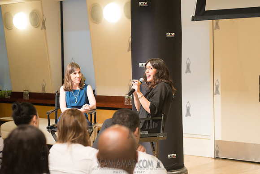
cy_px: 87
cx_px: 130
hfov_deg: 25.4
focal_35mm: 80
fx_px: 578
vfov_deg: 17.1
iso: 2500
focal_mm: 80
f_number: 4
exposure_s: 1/125
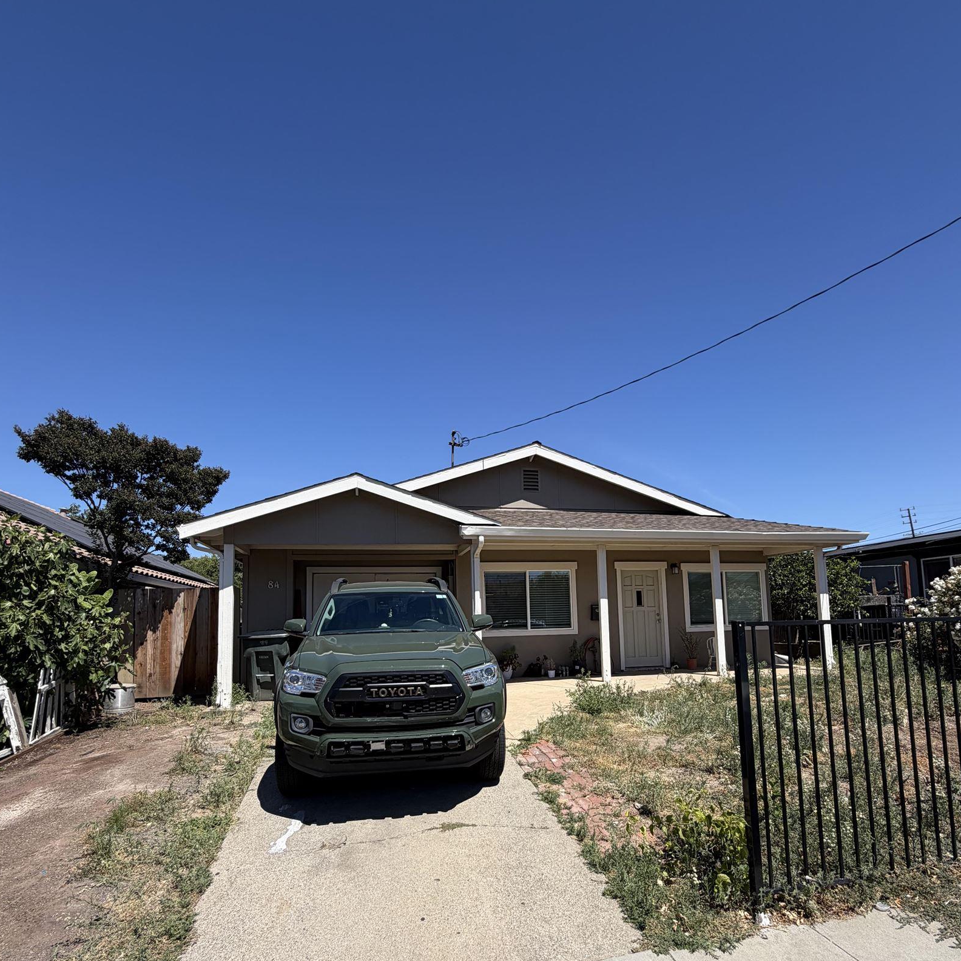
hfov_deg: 80.7
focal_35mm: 18
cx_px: 487
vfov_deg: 79.8
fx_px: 565
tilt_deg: +4.3
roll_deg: +0.3
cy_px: 576
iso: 20
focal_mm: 2.22
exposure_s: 1/789
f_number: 2.2
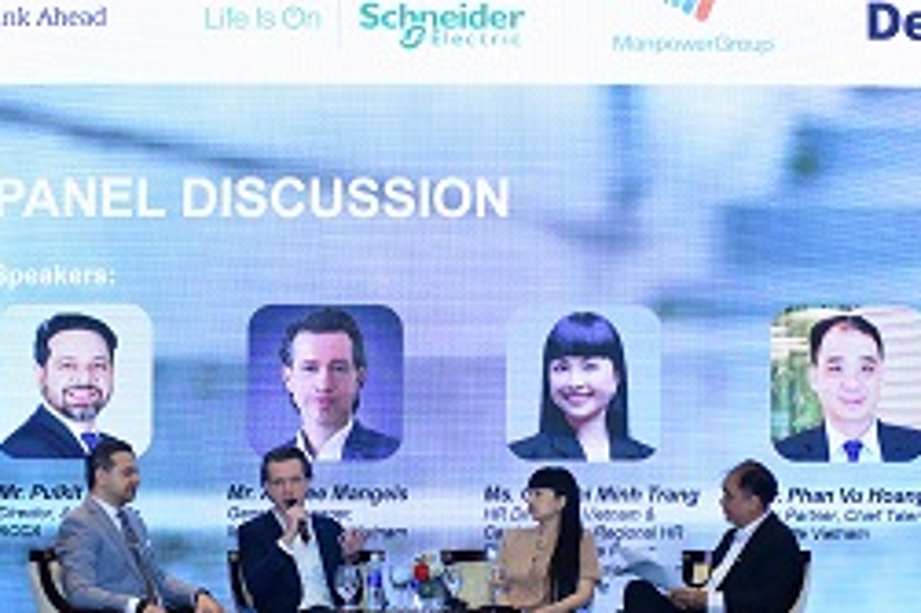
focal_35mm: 132
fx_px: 3375
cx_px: 429
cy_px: 433
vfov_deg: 10.4
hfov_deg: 15.5
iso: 1600
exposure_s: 1/200
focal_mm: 80
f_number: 3.5
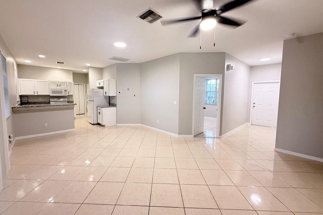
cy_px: 104
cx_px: 158
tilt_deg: -4.0
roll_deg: +0.8
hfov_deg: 100.4
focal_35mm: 15
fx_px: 135
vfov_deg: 77.3
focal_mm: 2.22
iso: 400
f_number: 2.2
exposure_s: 1/60
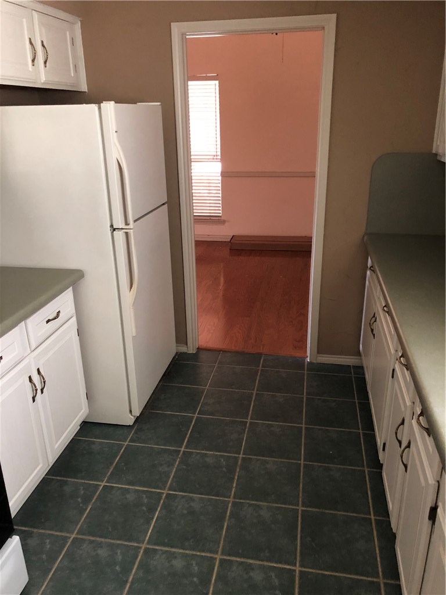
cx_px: 223
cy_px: 298
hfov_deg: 49.7
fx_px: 481
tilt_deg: -19.3
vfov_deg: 63.4
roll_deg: +0.1
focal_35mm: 28
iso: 80
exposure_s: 1/5
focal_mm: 3.99
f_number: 1.8
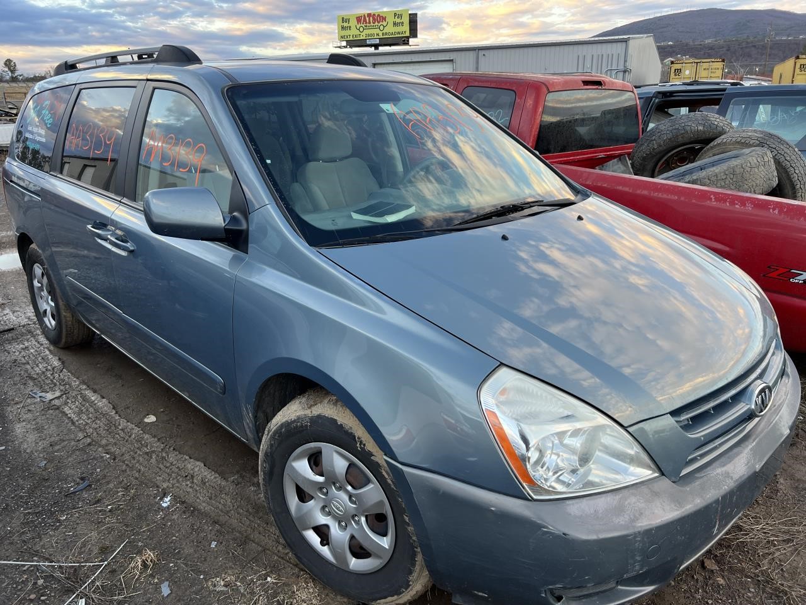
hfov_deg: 67.3
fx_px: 605
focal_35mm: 26
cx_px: 403
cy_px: 302
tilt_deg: -18.4
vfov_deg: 53.1
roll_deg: +1.2
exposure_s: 1/121
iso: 40
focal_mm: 5.7
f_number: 1.5
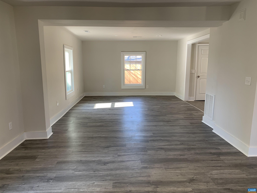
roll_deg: -0.2
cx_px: 128
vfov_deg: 53.1
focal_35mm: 26
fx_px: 193
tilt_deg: -10.1
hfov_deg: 67.3
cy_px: 96
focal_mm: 4.25
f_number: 1.8
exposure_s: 1/60
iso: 64
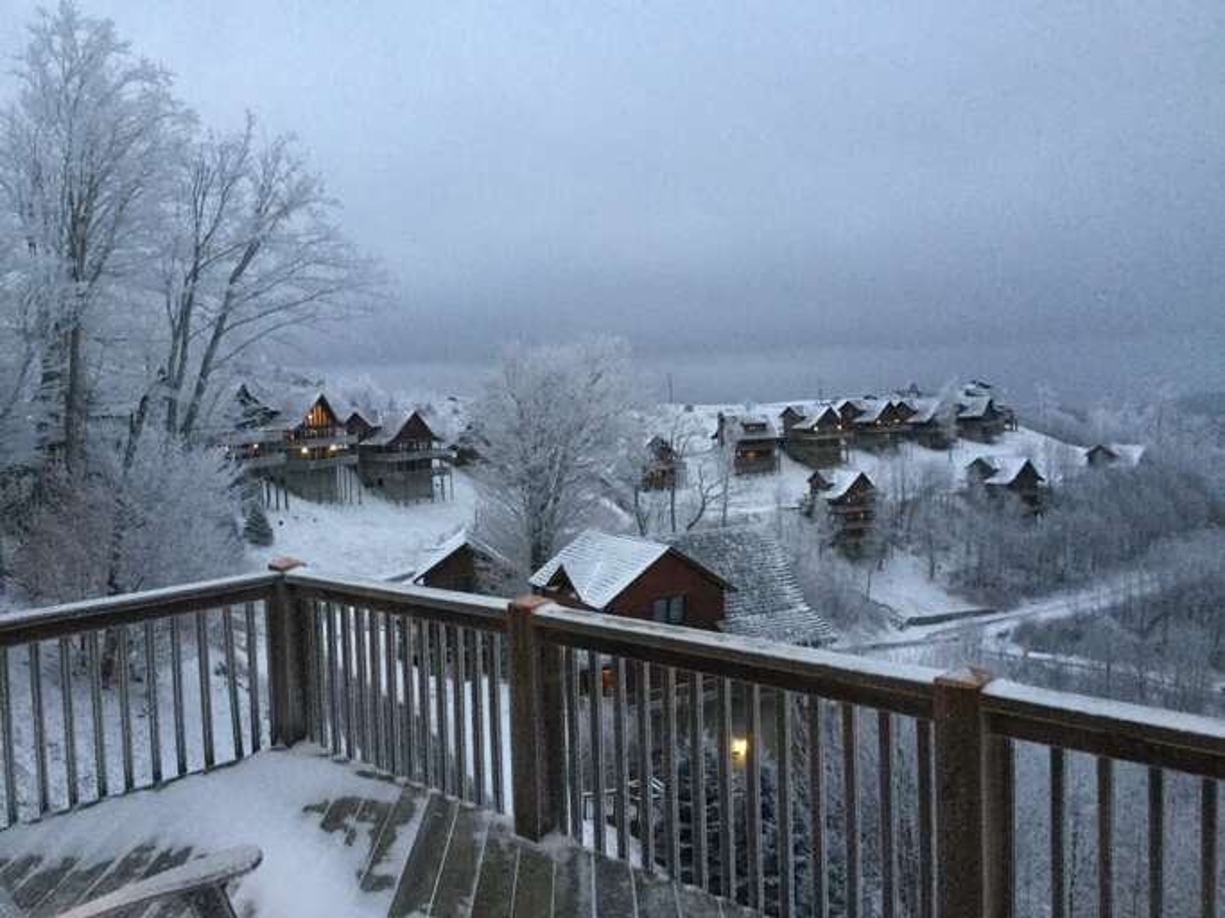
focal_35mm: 31
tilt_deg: -0.5
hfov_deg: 58.4
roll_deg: +0.9
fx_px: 1097
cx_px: 612
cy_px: 459
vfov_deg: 45.4
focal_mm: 3.3
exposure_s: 1/24
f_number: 2.4
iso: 200
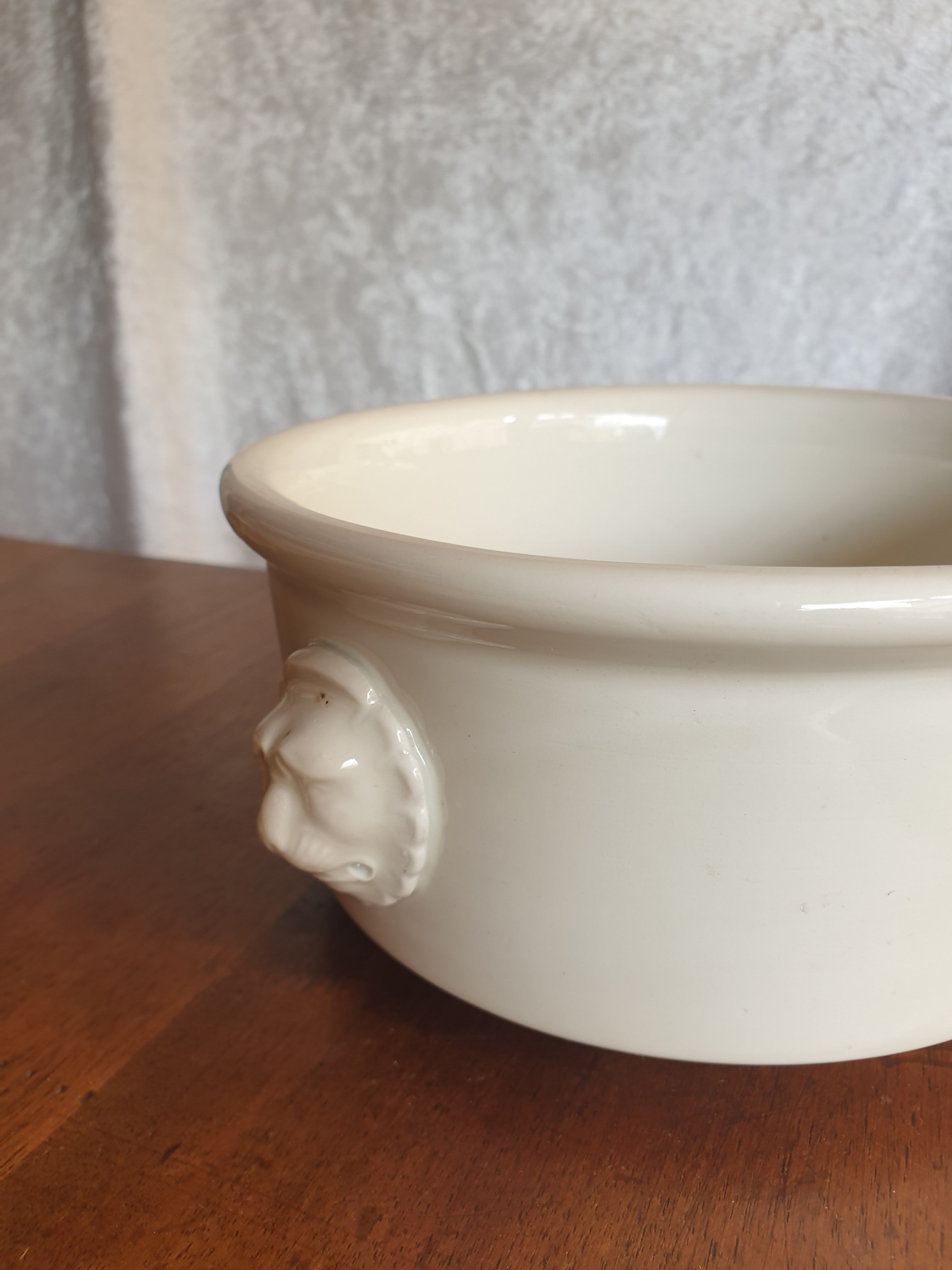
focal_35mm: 26
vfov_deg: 67.3
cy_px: 635
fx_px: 953
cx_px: 476
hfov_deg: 53.1
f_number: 2.4
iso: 50
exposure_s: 1/60
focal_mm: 4.3
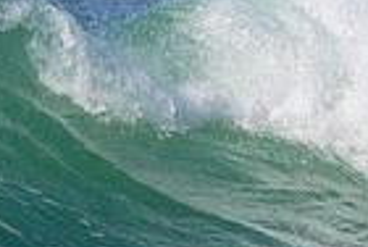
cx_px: 741
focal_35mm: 3308
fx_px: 33887
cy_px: -4
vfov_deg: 0.4
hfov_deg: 0.6
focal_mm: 800
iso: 1100
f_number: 11
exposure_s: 1/2000
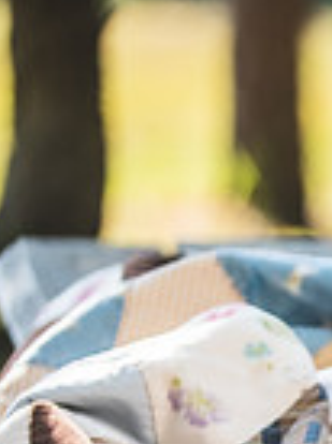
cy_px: 507
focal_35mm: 427
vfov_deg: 4.6
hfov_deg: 3.4
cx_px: 893
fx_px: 5477
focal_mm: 102
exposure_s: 1/400
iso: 100
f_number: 2.8
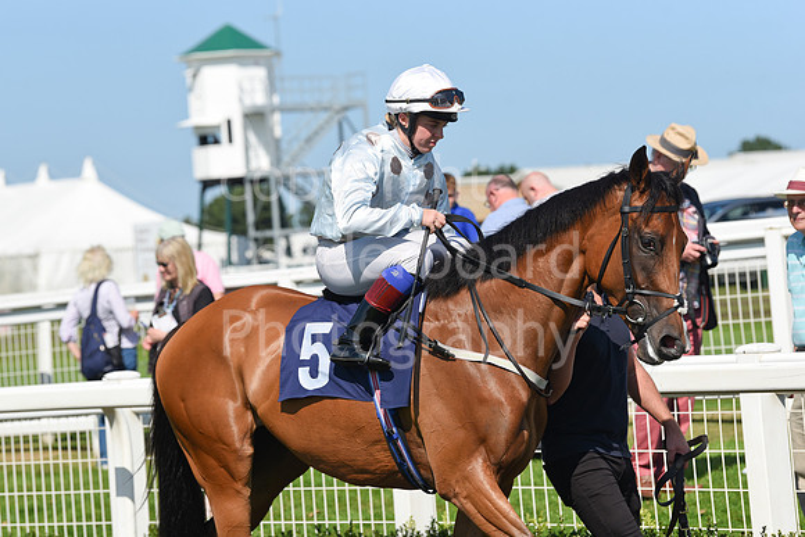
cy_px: 268
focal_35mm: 135
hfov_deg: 15.2
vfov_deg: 10.2
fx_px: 3019
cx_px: 402
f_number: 5.6
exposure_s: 1/3200
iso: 400
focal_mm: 135
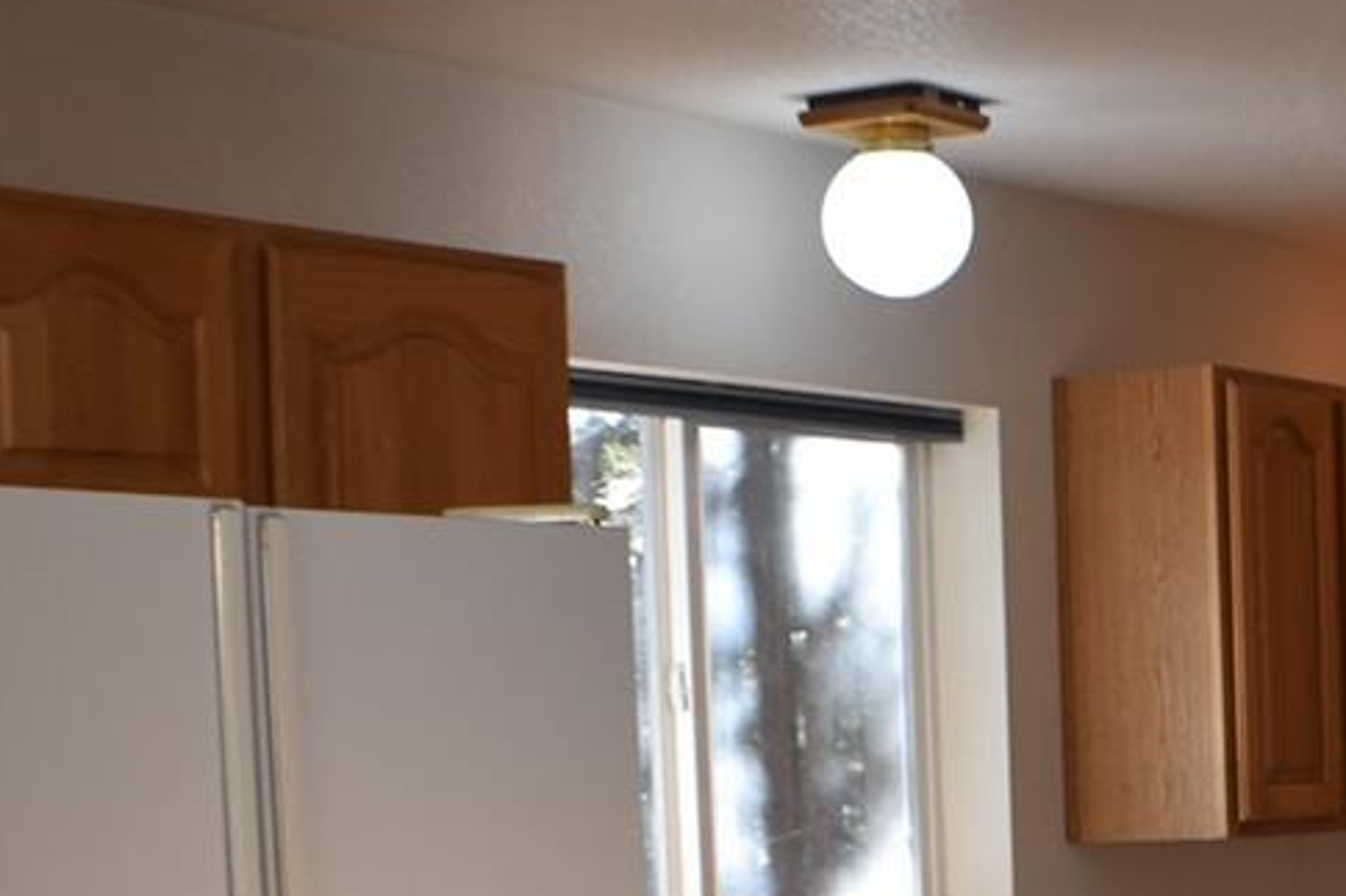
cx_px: 1779
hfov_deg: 15.7
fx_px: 4621
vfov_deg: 10.8
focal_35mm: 124
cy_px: 1129
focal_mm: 25
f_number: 5
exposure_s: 1/100
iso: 400
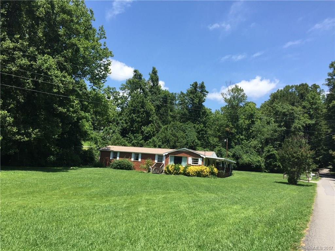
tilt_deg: +9.0
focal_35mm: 29
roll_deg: -5.7
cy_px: 126
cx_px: 168
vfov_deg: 48.2
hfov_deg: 61.7
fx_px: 281
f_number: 2.2
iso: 32
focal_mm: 4.15
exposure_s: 1/1464
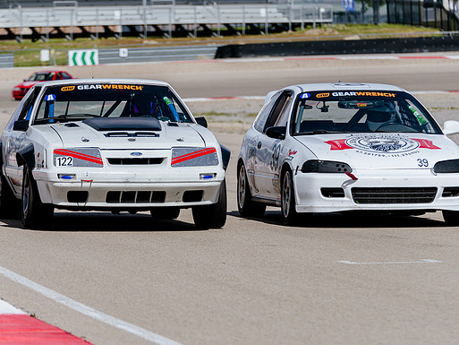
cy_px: 167
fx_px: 4019
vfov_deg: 4.9
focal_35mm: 303
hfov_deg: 6.5
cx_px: 246
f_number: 5.6
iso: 100
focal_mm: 210
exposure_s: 1/1000
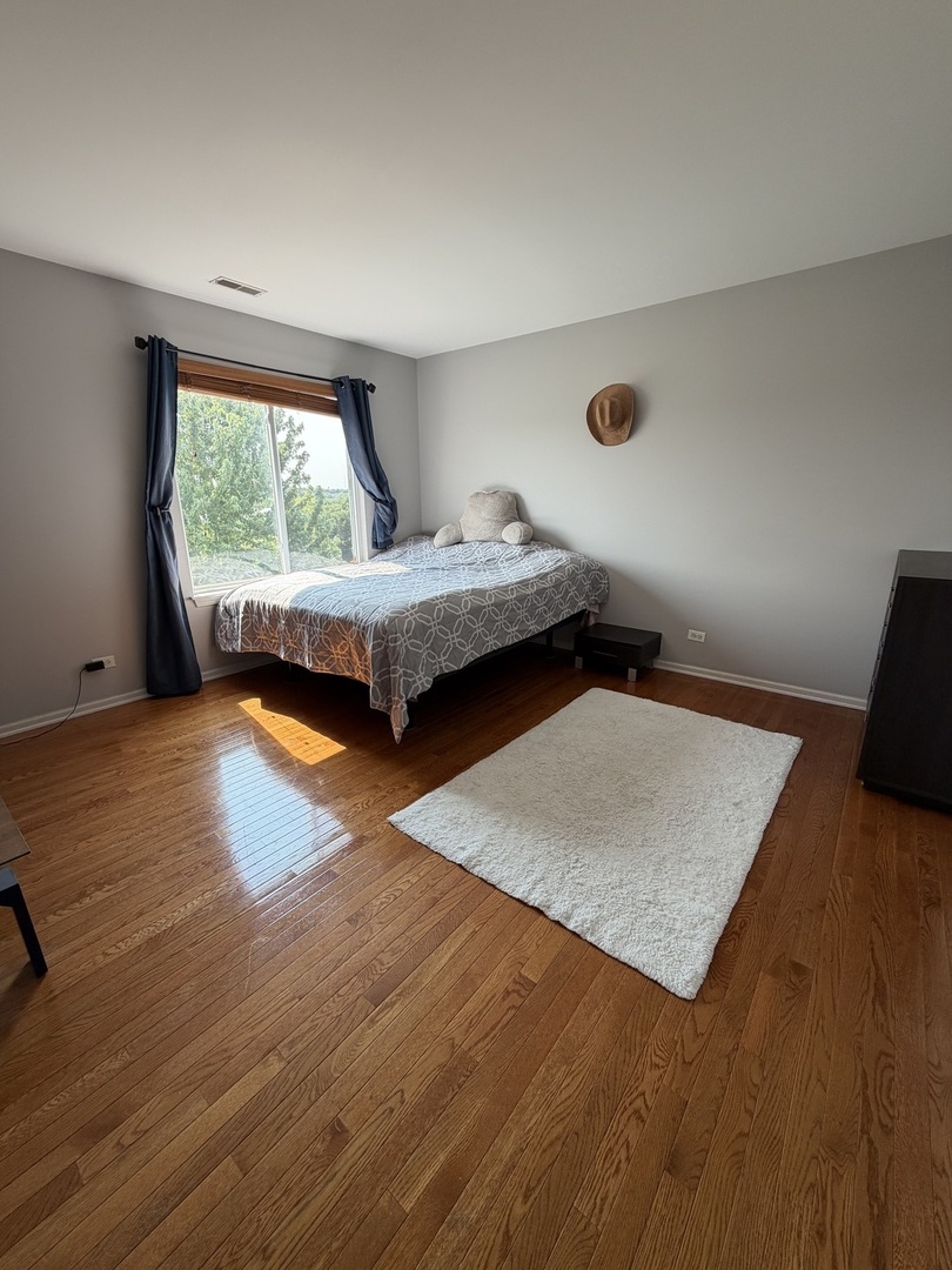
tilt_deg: -16.0
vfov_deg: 102.1
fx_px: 513
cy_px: 635
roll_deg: +0.1
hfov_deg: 85.7
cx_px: 476
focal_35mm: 14
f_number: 2.2
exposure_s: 1/121
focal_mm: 2.22
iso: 50
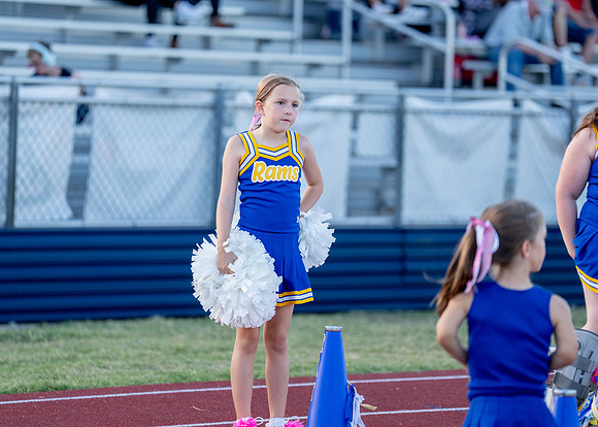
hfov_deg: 9.3
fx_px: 3678
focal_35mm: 217
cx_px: 281
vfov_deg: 6.6
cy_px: 178
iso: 640
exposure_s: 1/1000
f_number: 2.8
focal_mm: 173
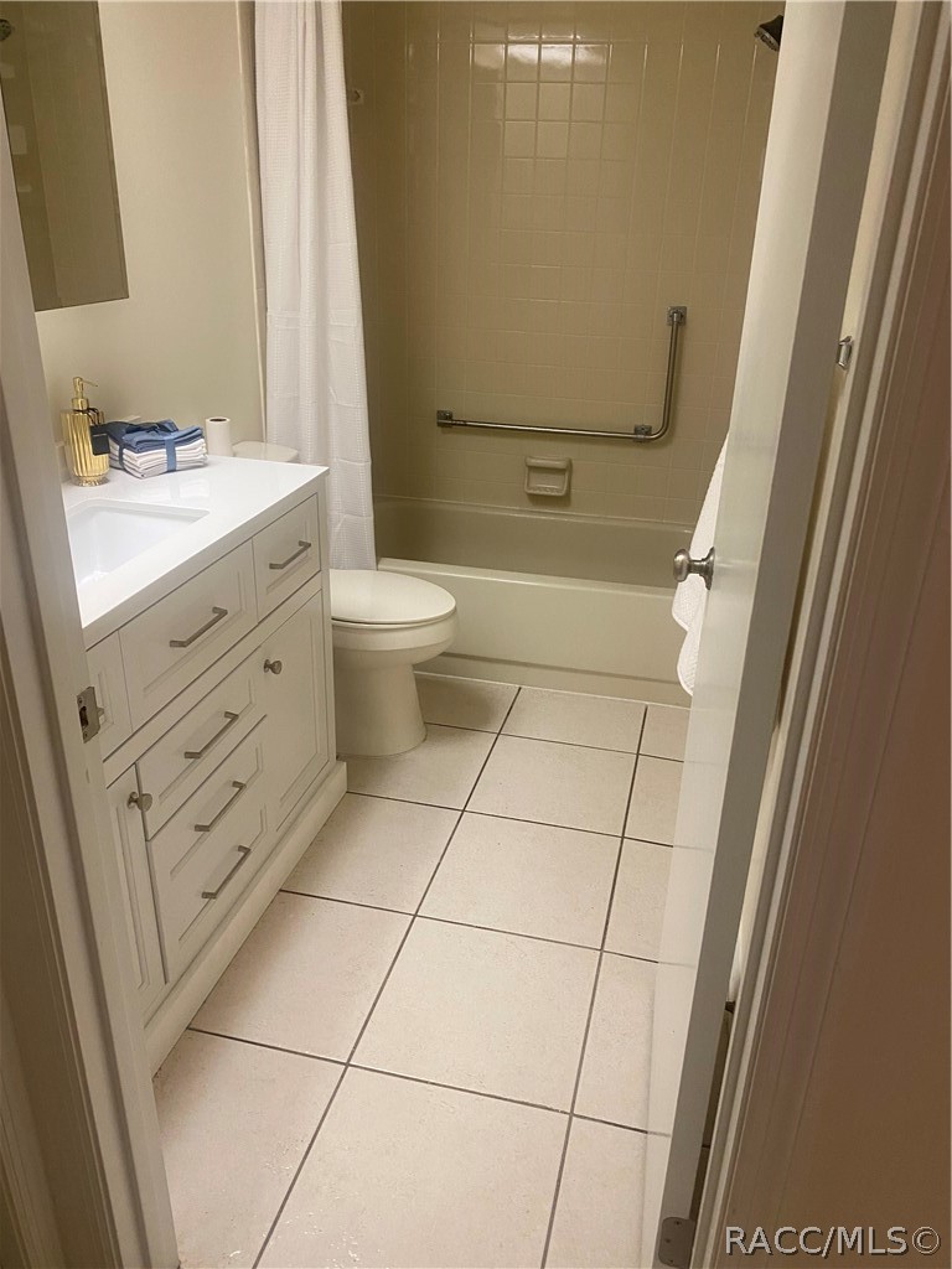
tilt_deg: -23.5
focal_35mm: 26
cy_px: 634
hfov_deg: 53.1
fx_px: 953
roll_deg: -1.6
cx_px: 476
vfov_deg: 67.3
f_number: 1.8
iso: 125
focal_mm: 4.25
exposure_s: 1/60
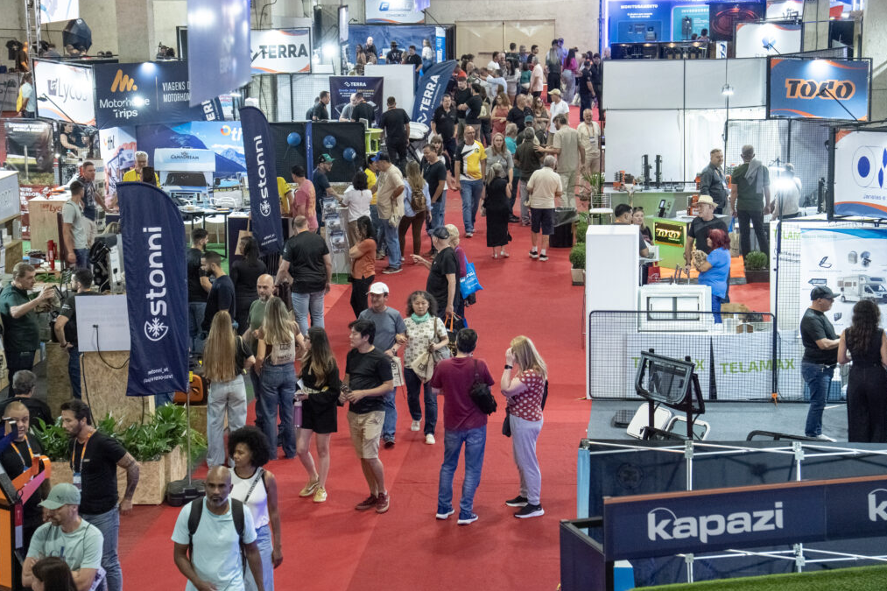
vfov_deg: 15.5
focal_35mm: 88
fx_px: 2168
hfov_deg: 23.1
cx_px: 445
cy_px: 296
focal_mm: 58
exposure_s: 1/125
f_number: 4
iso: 2500
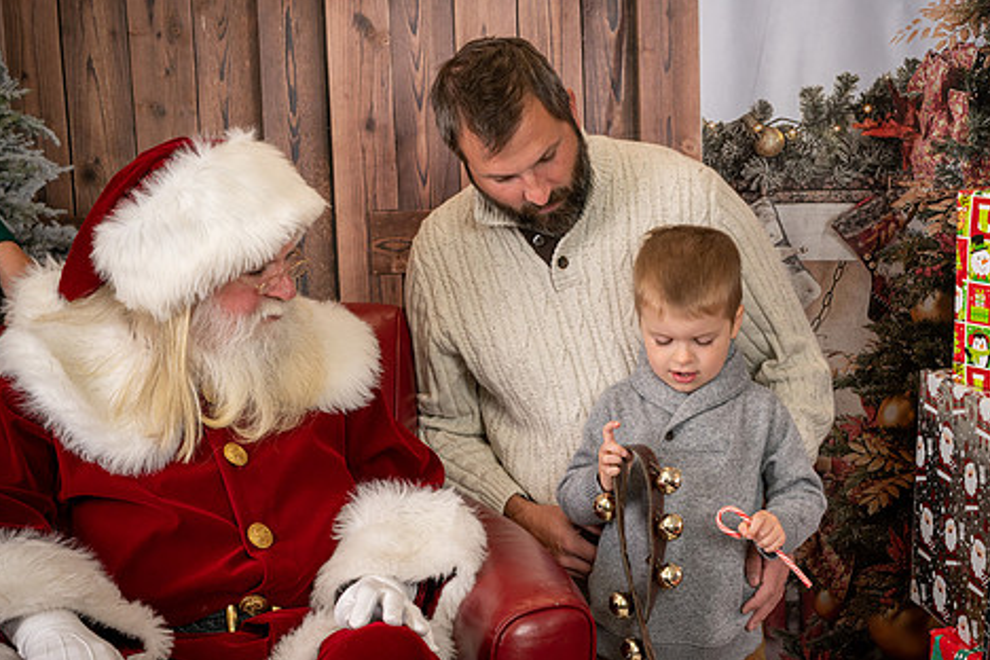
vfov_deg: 18.9
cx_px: 637
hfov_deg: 27.9
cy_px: 408
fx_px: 1980
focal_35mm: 72
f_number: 9
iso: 100
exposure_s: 1/100
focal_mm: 50
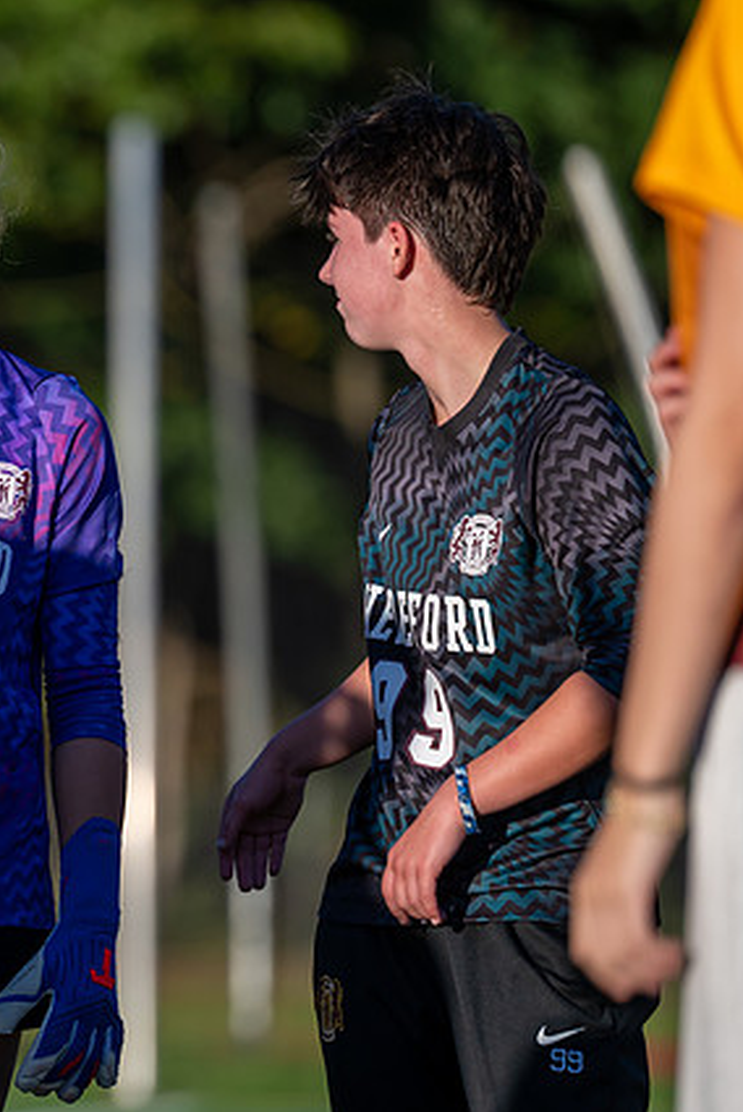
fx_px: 13506
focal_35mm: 437
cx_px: -195
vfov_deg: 4.7
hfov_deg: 3.1
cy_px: 481
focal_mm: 190
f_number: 2.8
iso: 110
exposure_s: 1/2000
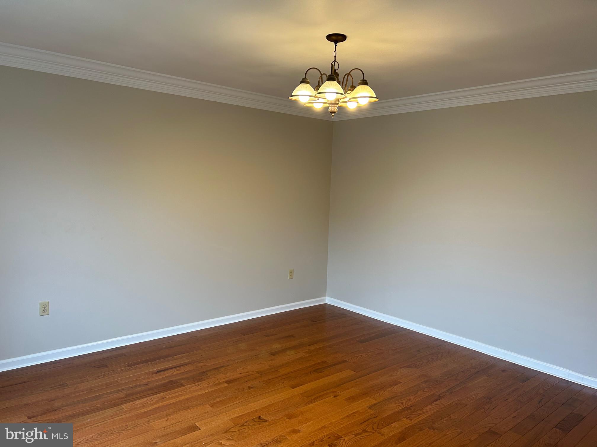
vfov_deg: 53.1
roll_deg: -1.0
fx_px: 448
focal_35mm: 26
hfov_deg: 67.3
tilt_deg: -4.4
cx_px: 298
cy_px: 224
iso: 100
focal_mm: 5.7
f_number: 1.5
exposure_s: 1/120
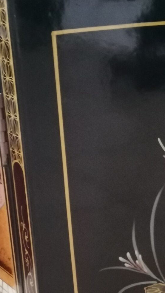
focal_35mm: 102
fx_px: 793
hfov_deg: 11.6
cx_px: 203
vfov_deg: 20.5
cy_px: 268
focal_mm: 4.75
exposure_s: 1/20
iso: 1600
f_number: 1.8
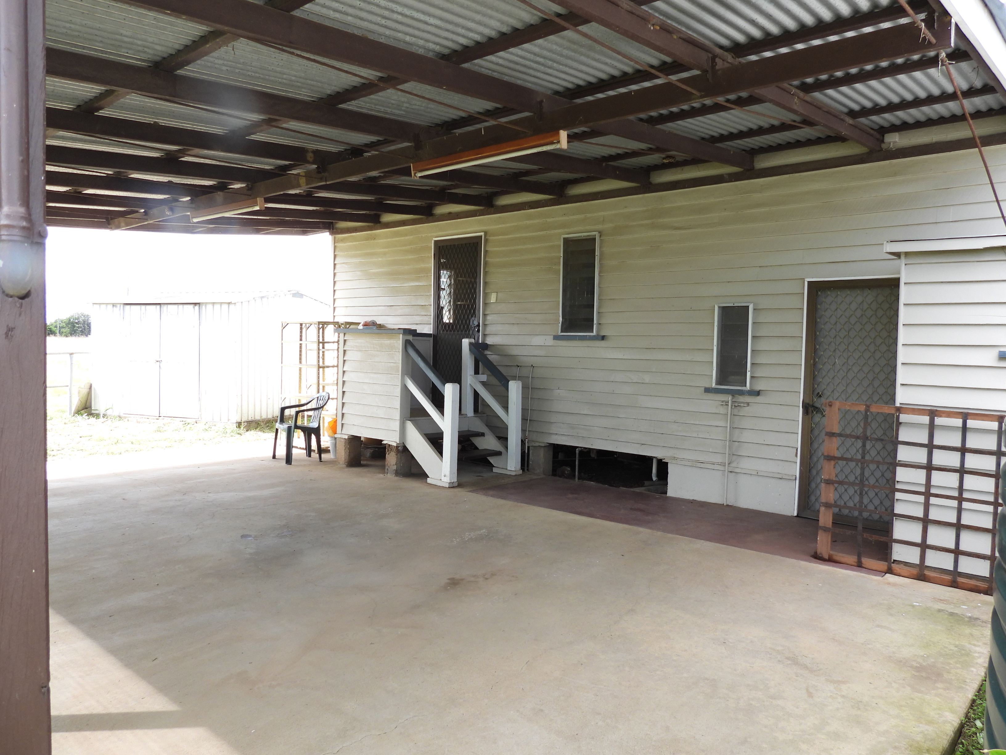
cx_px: 503
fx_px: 697
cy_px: 378
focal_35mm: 24
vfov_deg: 56.8
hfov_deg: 71.6
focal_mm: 4.3
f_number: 2.8
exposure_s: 1/200
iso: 100
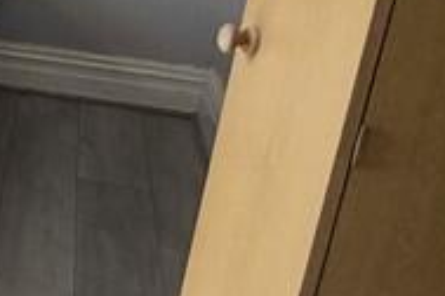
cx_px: -544
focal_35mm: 79
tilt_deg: -15.8
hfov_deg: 16.2
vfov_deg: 16.9
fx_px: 976
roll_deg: +0.8
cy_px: 5
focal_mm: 2.22
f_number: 2.2
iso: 64
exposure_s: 1/215
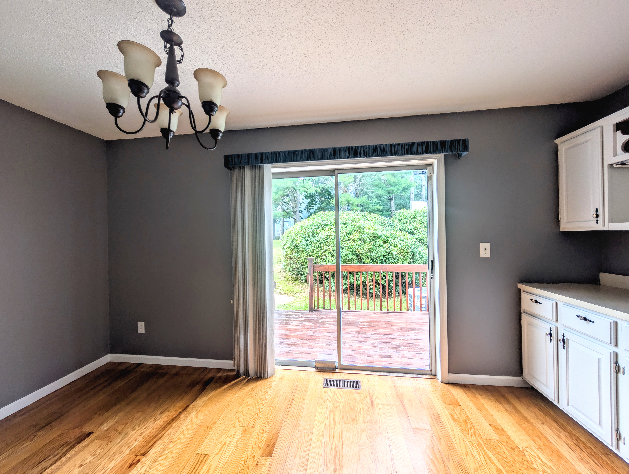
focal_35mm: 12
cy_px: 237
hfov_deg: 110.5
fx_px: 218
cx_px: 314
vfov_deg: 94.6
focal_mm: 2.02
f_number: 1.7
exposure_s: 1/127
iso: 54
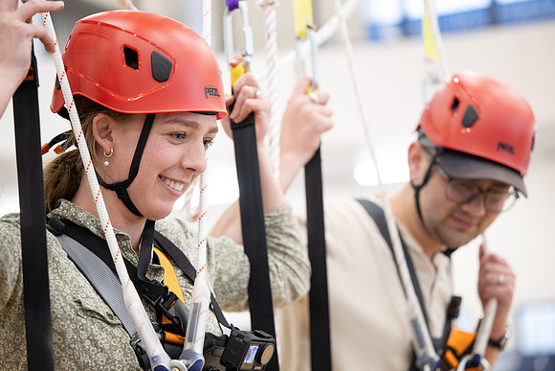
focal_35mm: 89
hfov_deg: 22.9
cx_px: 278
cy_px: 186
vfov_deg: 15.4
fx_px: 1372
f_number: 2.8
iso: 3200
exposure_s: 1/320
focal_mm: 89
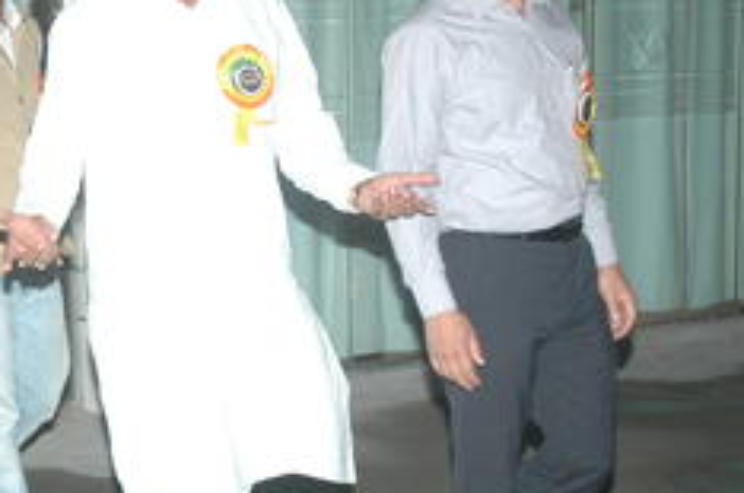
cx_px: 0
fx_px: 1986
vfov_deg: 14.1
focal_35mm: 96
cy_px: 272
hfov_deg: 20.5
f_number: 4.5
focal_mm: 25
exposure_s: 1/60
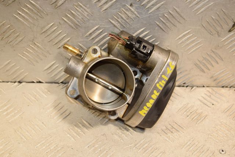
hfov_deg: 28.1
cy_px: 78
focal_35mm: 72
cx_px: 118
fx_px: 470
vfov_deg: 18.9
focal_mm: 48
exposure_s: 1/200
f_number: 6.3
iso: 800
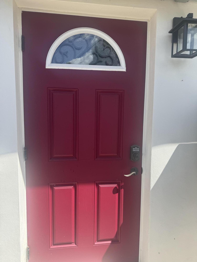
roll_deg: -0.7
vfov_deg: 71.6
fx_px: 182
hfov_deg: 56.8
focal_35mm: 24
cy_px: 131
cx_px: 98
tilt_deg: -5.4
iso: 80
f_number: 1.78
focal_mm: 6.76
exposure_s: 1/1637
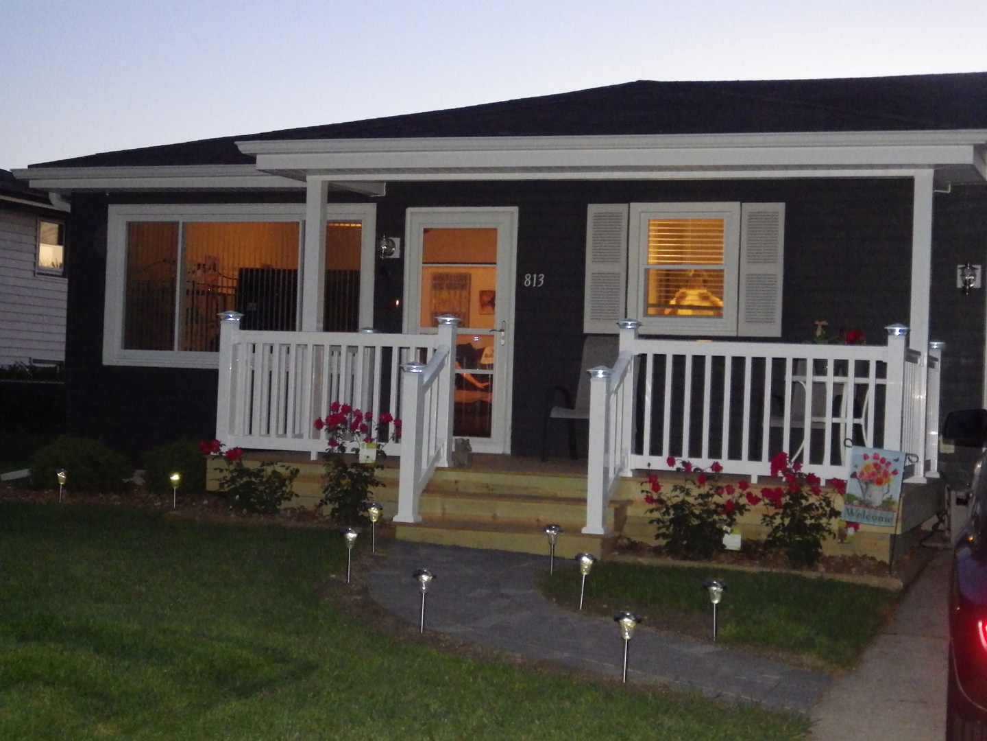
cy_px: 370
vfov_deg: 24.8
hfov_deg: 32.7
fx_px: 1682
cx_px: 494
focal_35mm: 59
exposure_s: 1/25
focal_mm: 10.7
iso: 1600
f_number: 4
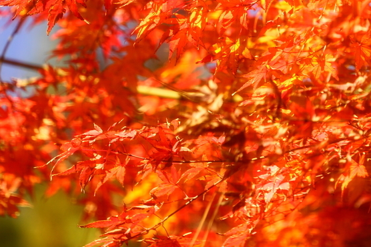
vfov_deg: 2.3
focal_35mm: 607
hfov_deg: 3.4
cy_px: 3
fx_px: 6252
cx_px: 202
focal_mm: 281
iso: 100
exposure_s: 1/320
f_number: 5.6
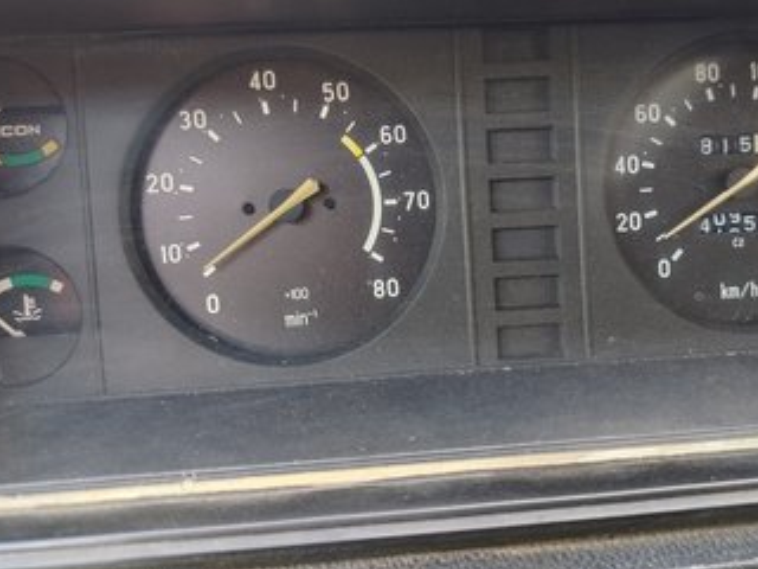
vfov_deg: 46.6
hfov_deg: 59.6
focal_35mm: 30
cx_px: 445
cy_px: 239
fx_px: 657
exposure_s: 1/25
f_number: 1.75
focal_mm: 5.25
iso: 1775
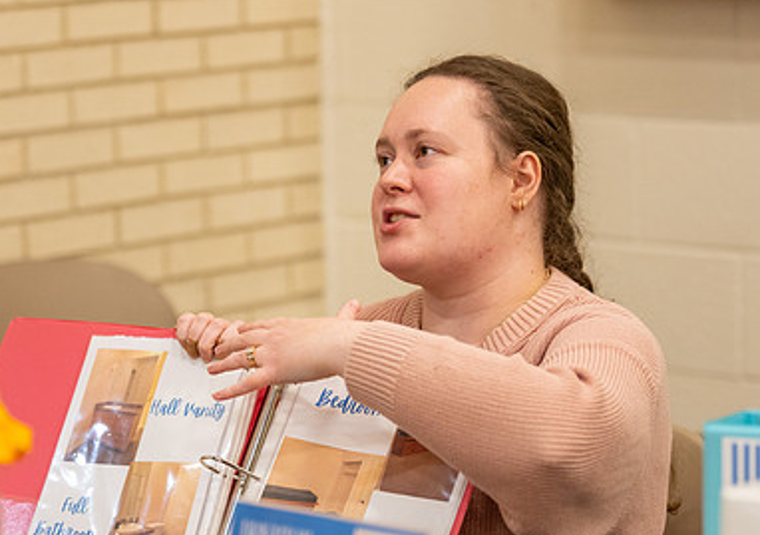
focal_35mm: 145
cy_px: 316
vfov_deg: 9.8
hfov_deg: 13.9
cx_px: 341
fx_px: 3115
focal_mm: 92
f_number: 2.8
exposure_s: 1/125
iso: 800
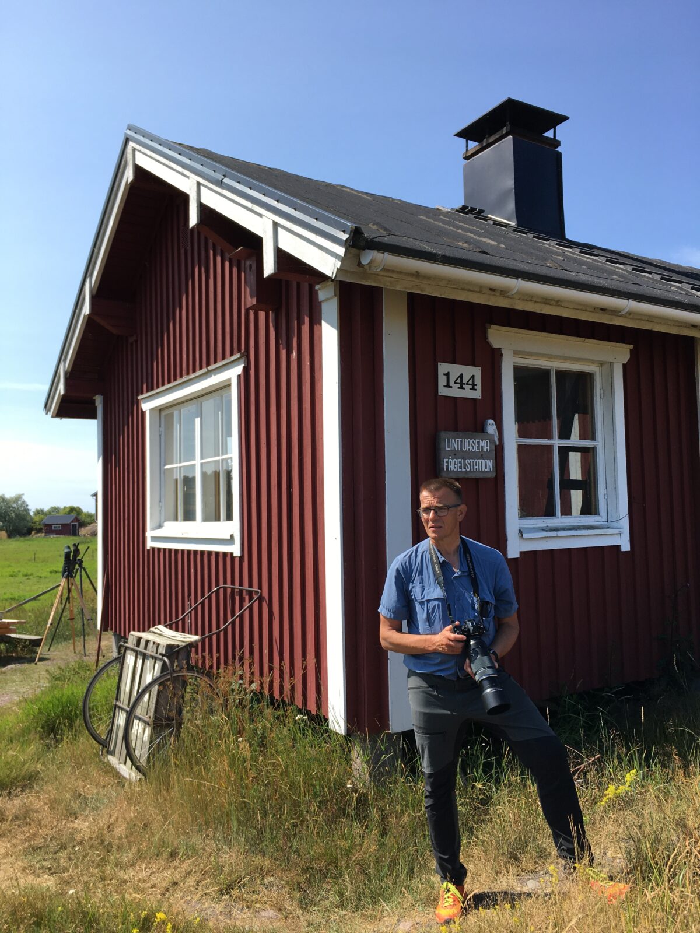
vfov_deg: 61.7
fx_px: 782
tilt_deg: +3.9
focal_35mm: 29
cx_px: 350
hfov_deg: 48.2
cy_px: 466
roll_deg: +0.7
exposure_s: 1/938
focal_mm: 4.15
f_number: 2.2
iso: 25
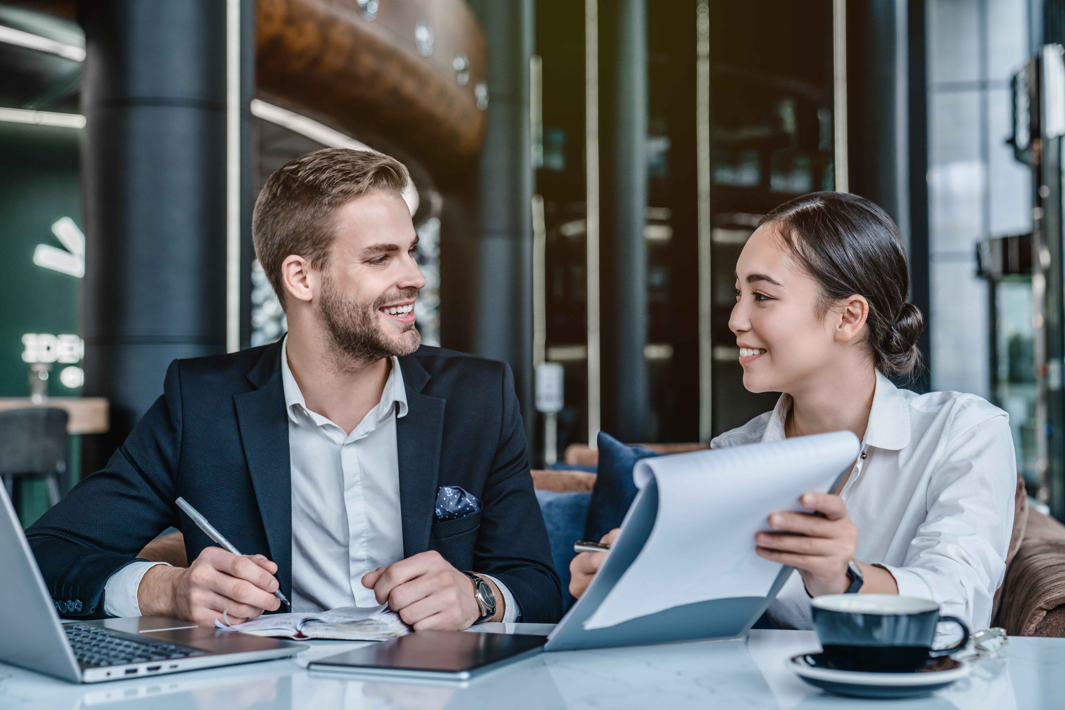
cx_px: 532
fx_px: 1538
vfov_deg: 26.0
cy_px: 355
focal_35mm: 52
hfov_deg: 38.2
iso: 500
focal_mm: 52
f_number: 3.2
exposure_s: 1/200
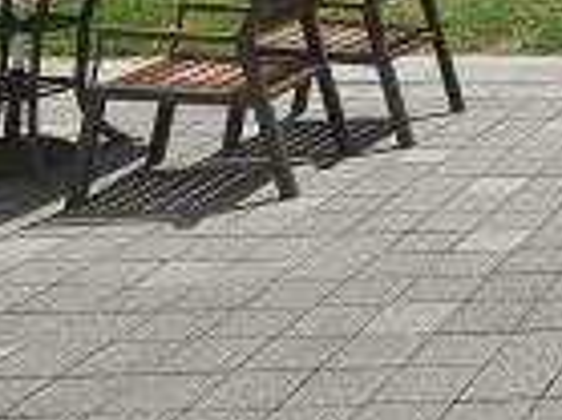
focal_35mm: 75
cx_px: 1156
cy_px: -319
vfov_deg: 16.6
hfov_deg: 17.5
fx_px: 1217
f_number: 2.2
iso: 50
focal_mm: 2.2
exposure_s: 1/3618
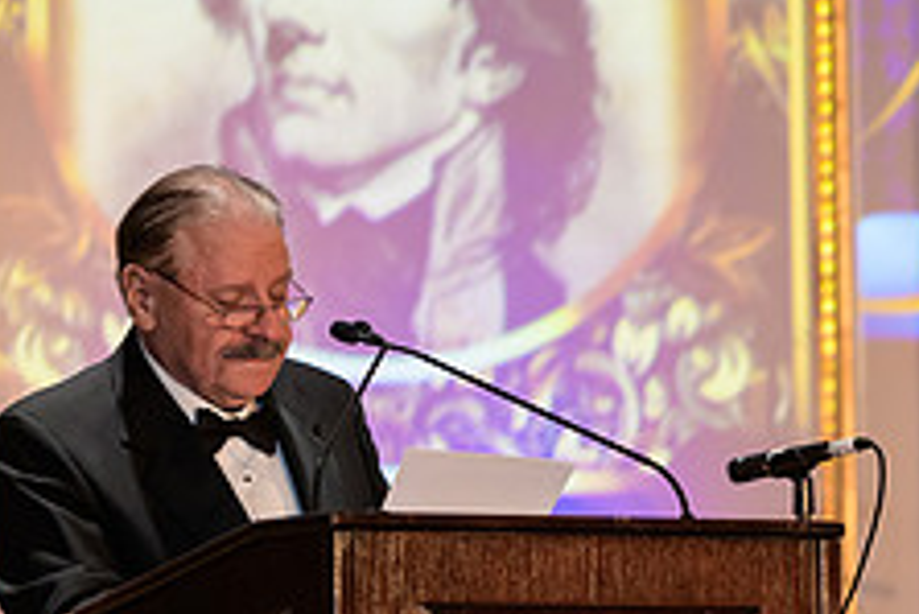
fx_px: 8634
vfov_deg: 4.1
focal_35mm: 338
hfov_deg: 6.1
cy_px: 431
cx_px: 845
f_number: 3.2
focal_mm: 130
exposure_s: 1/125
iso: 1250
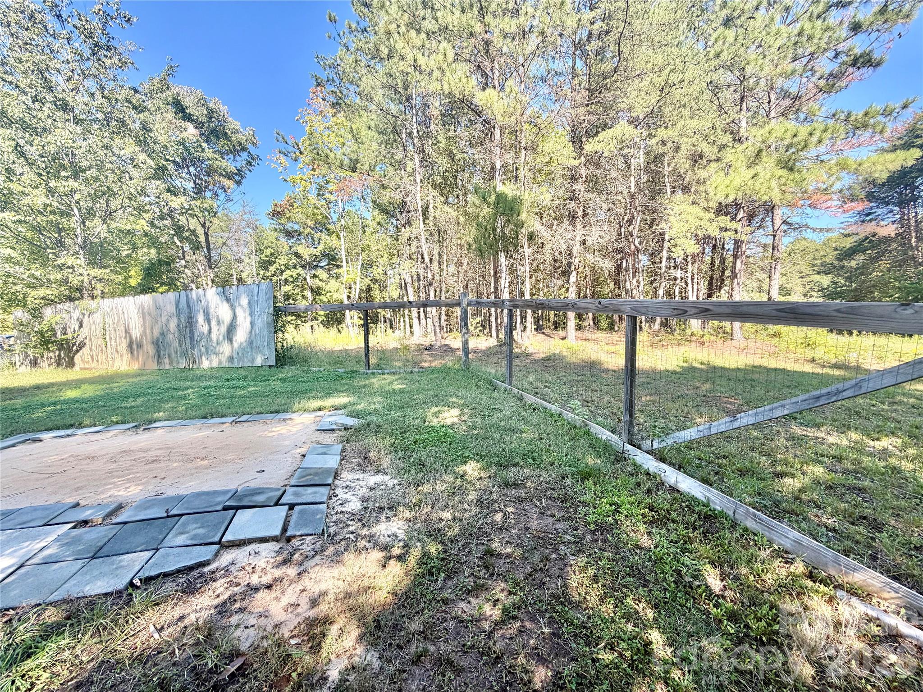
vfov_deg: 85.7
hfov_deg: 102.1
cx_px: 462
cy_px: 346
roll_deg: +0.5
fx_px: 373
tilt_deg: -2.0
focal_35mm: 14
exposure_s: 1/379
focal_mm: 2.22
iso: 50
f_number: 2.2
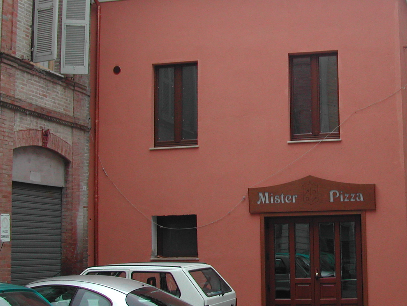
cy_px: 150
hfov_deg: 31.0
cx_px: 318
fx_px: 717
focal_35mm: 61
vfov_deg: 24.0
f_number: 2.8
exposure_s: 1/281
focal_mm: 8
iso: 100
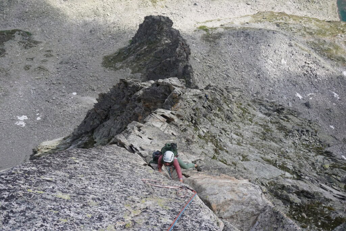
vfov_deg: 38.4
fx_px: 332
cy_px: 116
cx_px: 173
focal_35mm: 34
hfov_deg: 55.1
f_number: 5.6
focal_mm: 23
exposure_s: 1/320
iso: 100
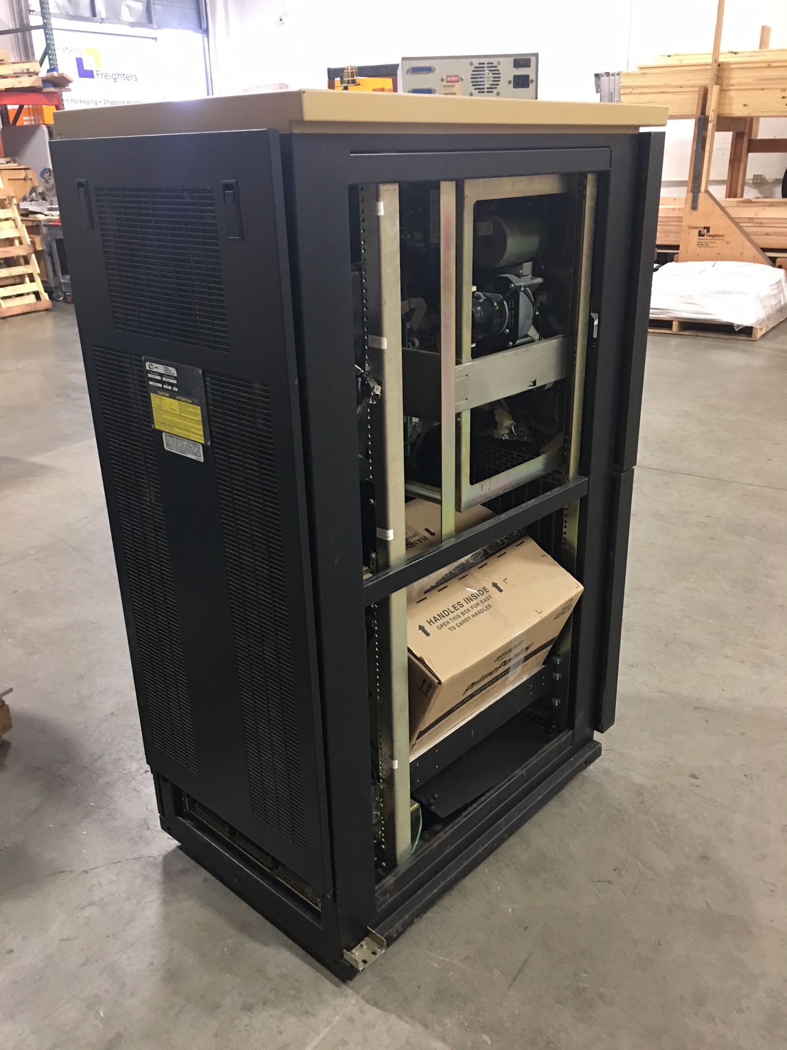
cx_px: 394
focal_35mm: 29
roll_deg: +0.4
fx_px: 879
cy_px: 525
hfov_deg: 48.2
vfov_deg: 61.7
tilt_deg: -21.2
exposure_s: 1/8
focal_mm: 4.15
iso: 100
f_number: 2.2
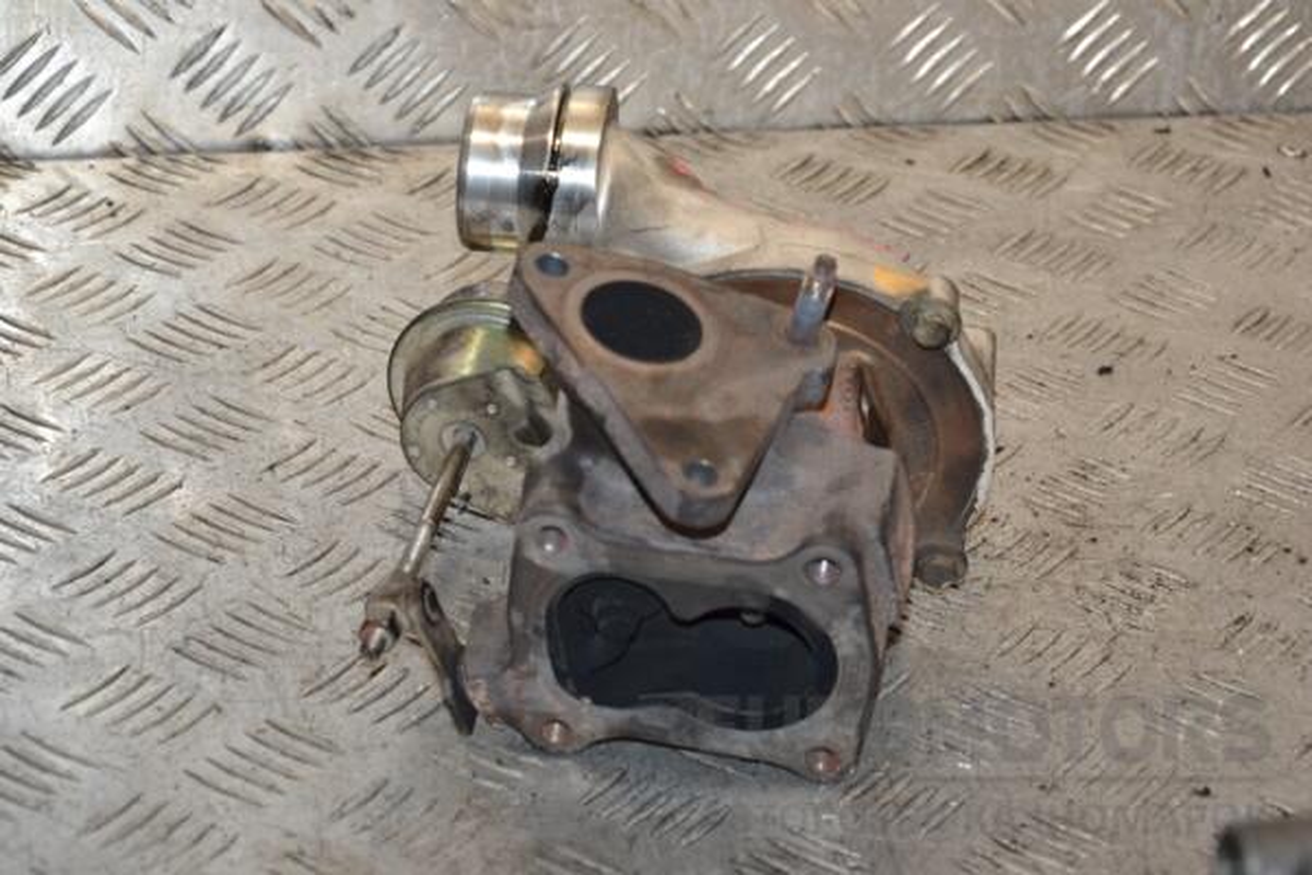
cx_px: 656
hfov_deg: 19.5
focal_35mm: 105
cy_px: 438
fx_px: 3826
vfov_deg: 13.0
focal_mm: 70
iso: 800
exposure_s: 1/200
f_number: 7.1
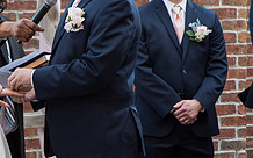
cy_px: 117
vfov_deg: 6.9
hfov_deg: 10.9
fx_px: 1309
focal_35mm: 190
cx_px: -7
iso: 250
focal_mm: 70
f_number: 3.5
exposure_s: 1/200
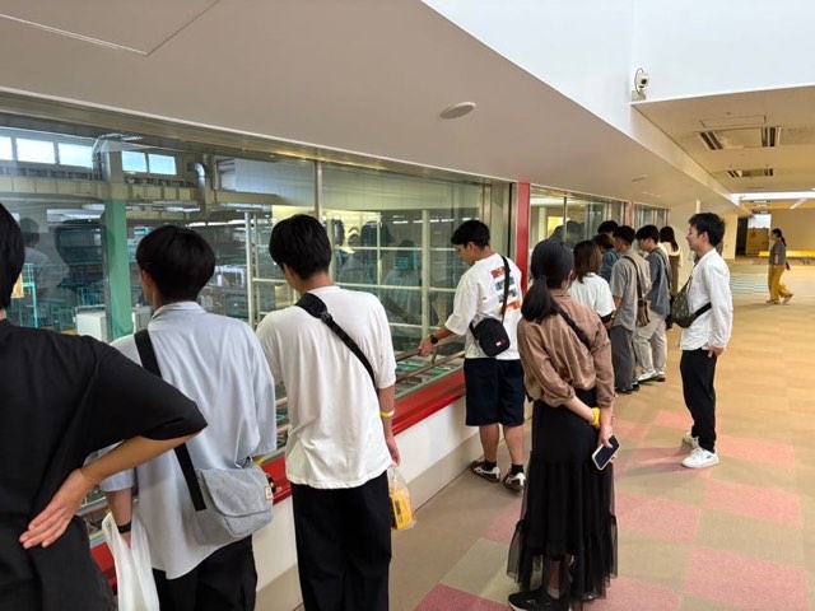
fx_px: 612
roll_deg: +0.2
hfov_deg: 67.3
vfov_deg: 53.1
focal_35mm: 26
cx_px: 408
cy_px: 306
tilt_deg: -6.9
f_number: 1.6
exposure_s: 1/60
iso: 250
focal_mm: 5.96
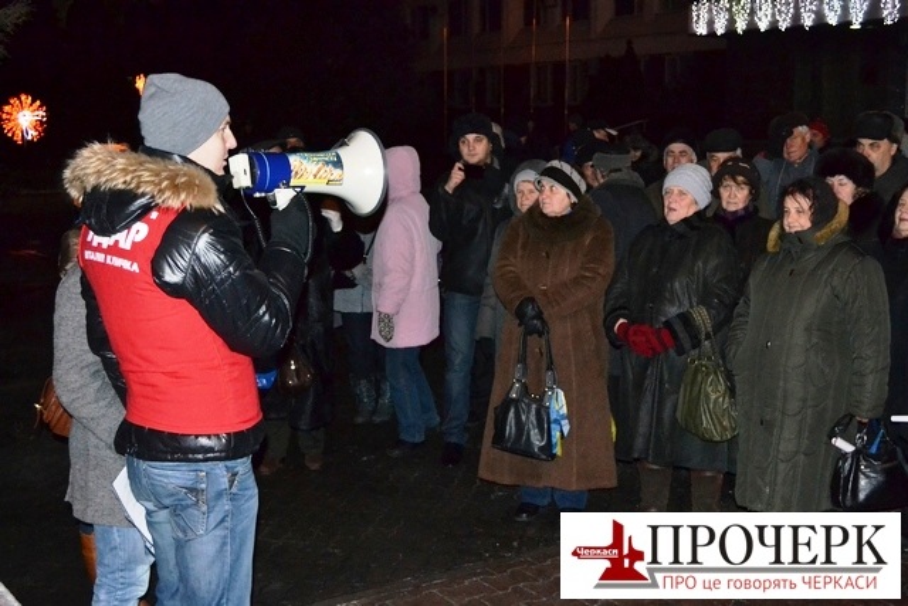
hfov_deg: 41.1
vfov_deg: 28.1
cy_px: 303
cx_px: 454
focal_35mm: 48
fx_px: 1211
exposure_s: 1/60
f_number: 4.8
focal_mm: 32
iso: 3200
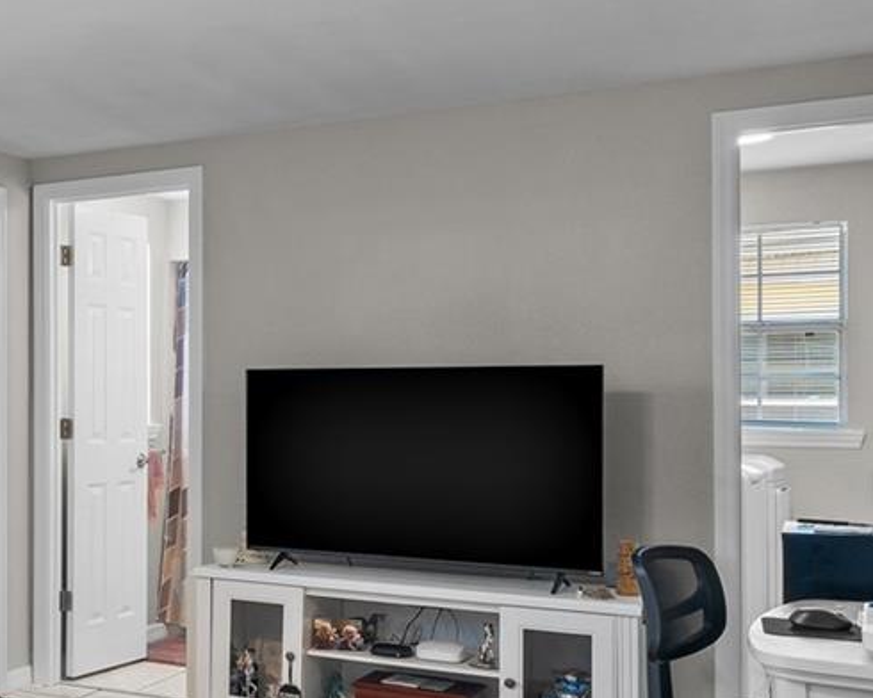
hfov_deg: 32.2
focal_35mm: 49
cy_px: 401
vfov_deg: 30.8
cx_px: -150
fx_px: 1266
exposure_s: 1/2.5
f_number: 8
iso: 640
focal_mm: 16
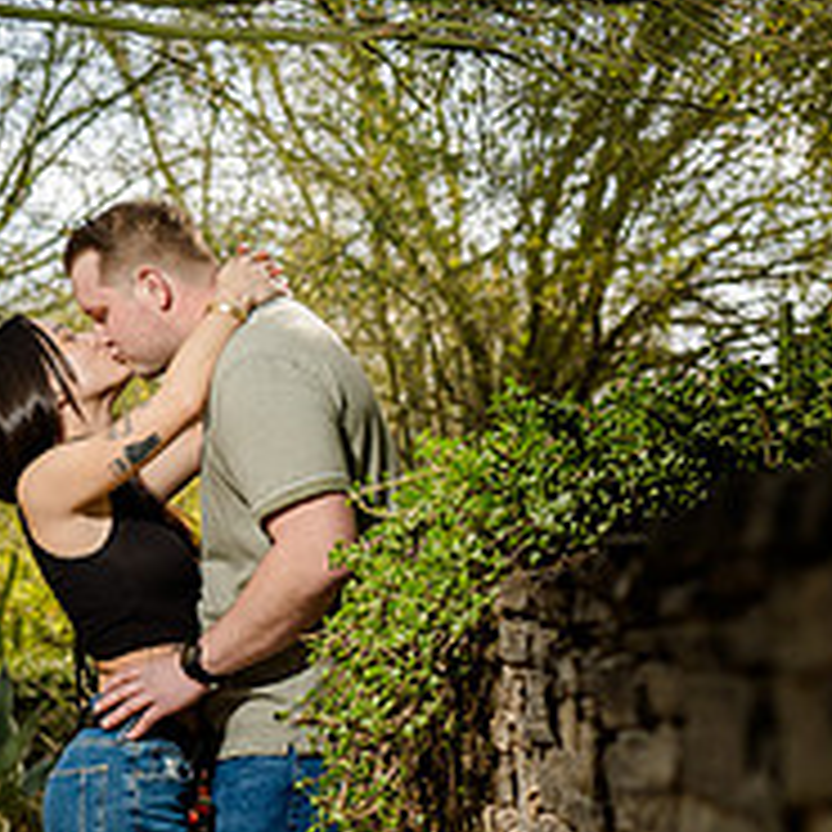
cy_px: 623
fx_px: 3182
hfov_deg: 14.7
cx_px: 765
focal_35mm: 117
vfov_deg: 14.8
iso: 50
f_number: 4
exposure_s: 1/125
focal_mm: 44
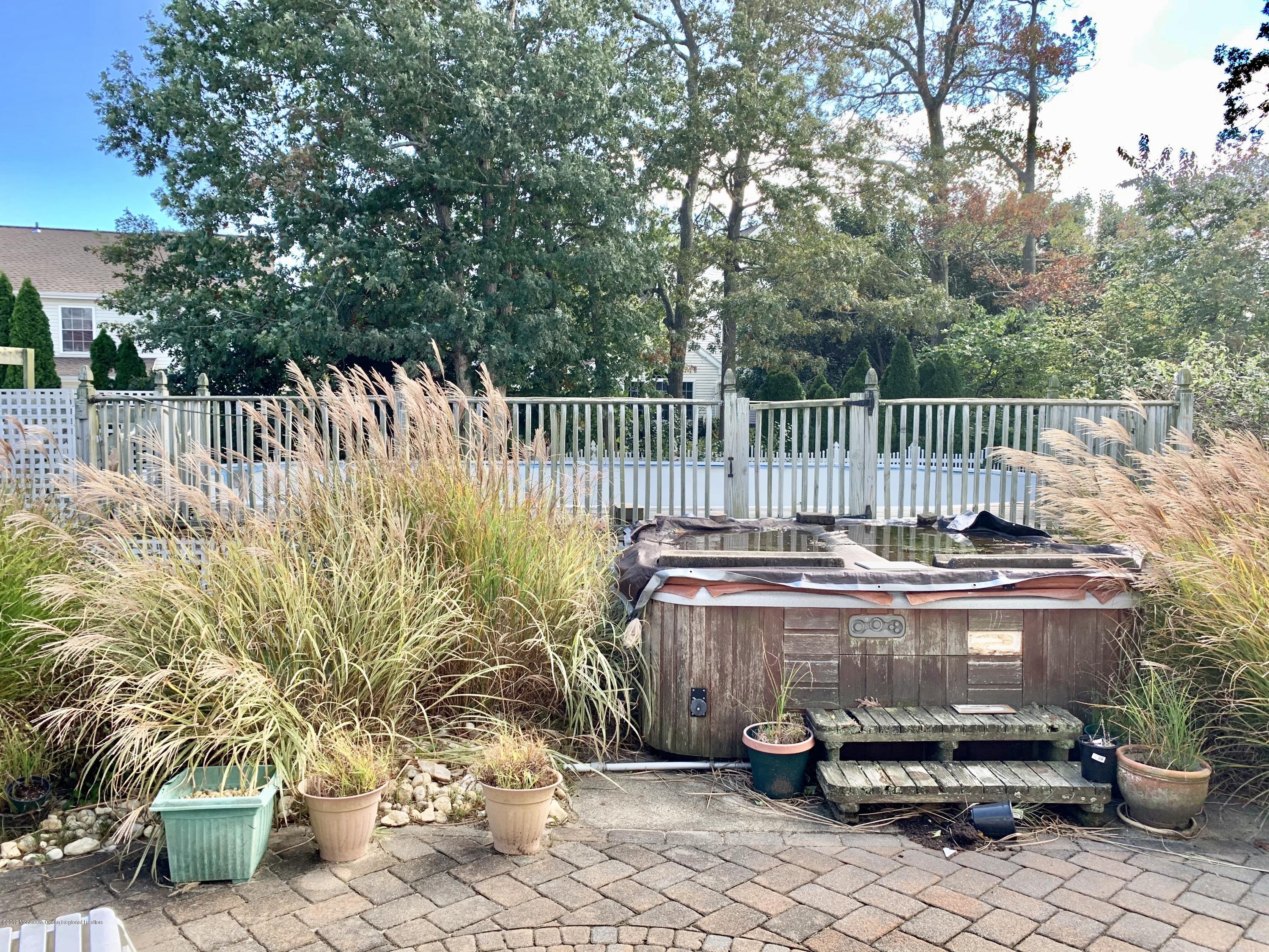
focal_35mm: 26
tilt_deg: -5.4
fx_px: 953
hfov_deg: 67.3
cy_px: 476
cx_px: 634
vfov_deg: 53.1
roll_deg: +0.0
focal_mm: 4.25
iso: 25
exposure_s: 1/276
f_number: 1.8
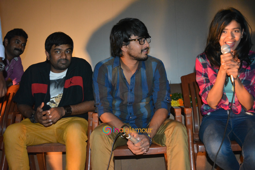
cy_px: 85
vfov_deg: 31.9
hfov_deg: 46.4
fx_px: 297
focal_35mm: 42
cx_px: 128
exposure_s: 1/60
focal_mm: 28
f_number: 4.2
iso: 3200
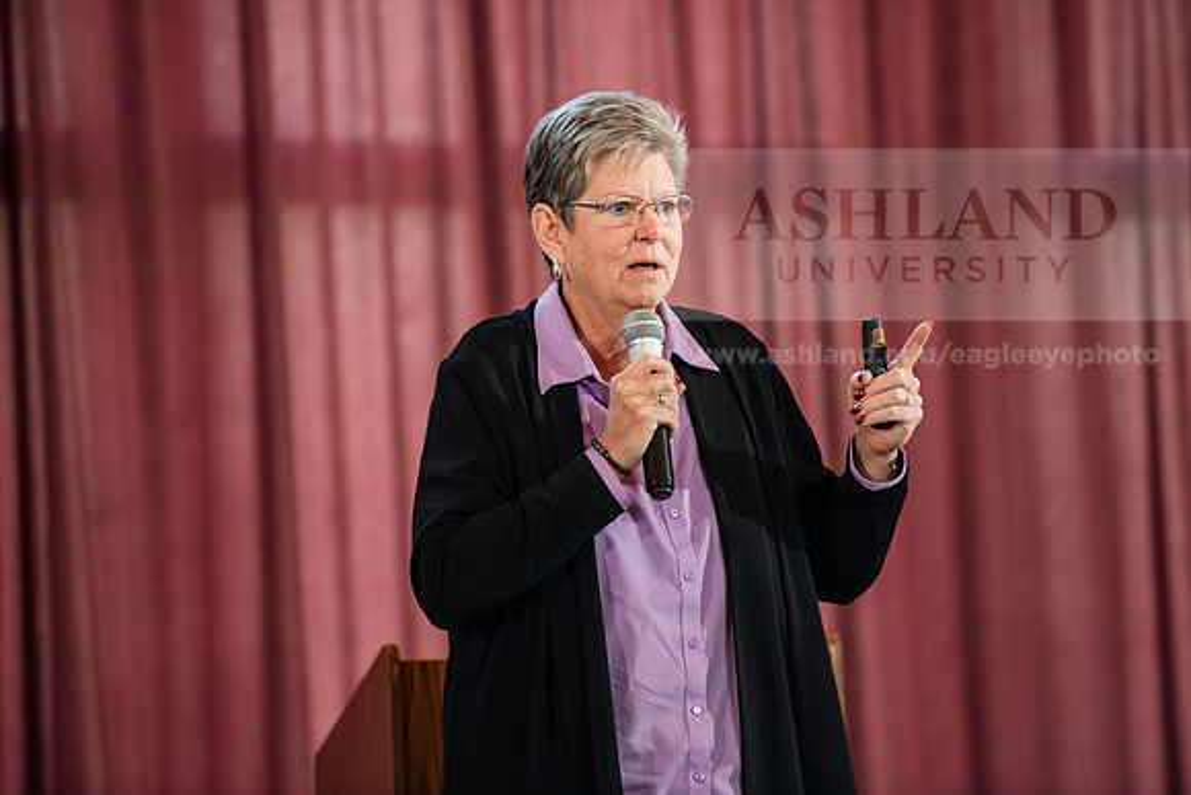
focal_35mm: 190
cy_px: 398
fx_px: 6287
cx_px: 596
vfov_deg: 7.2
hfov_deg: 10.8
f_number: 3.2
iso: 1250
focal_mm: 190
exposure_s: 1/200
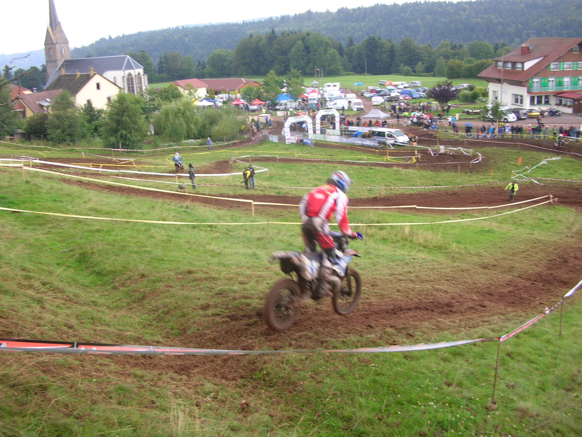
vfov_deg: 40.7
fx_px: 588
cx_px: 291
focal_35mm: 35
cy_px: 218
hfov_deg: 52.6
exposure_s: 1/99.5
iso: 50
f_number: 2.8
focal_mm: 5.8
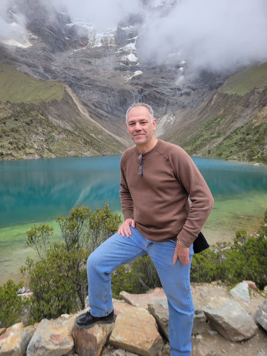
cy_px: 178
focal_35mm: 26
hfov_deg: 53.1
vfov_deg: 67.3
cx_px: 134
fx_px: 267
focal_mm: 5.4
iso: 40
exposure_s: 1/1732
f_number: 1.8
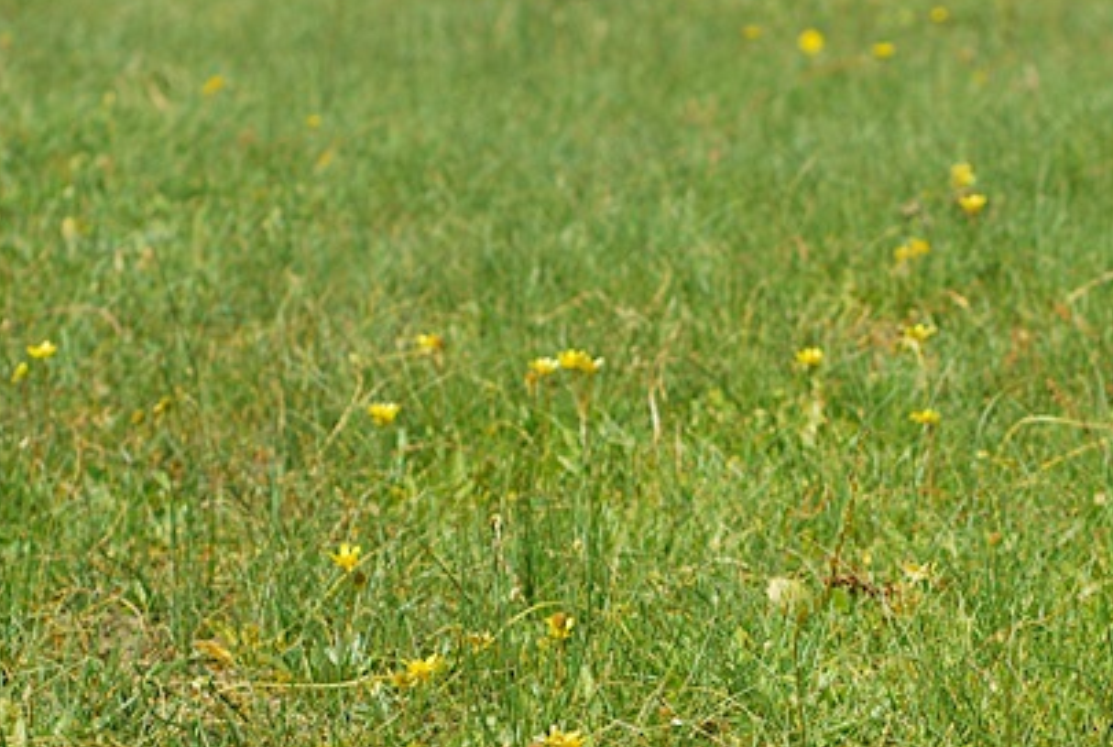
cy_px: 698
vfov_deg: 9.3
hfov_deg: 13.7
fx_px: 4586
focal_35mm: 148
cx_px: 1039
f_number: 5.6
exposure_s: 1/3200
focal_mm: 50
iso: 400
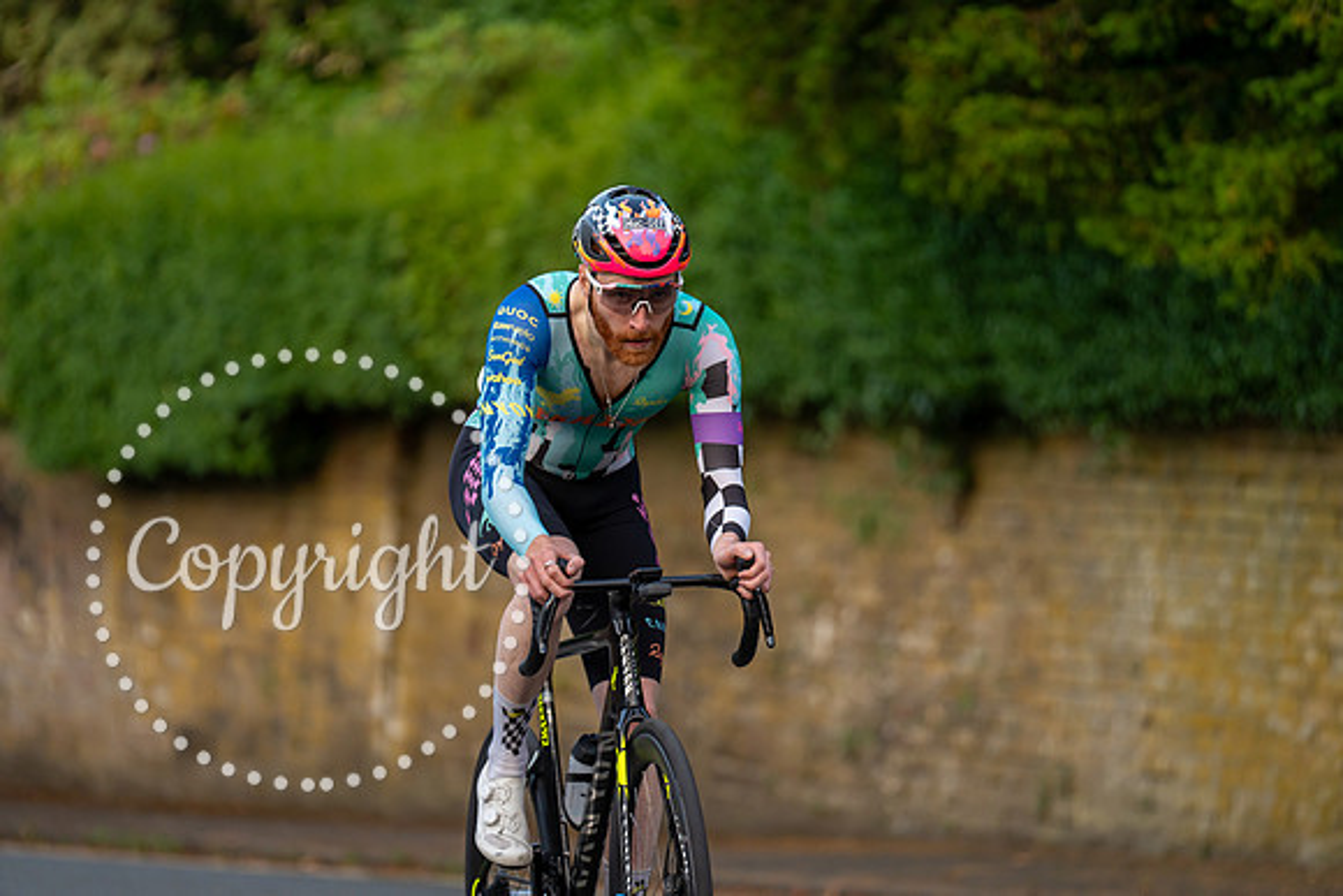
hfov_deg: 10.9
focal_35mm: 188
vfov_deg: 7.3
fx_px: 7015
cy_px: 448
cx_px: 672
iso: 1250
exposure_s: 1/1000
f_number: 2.8
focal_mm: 188
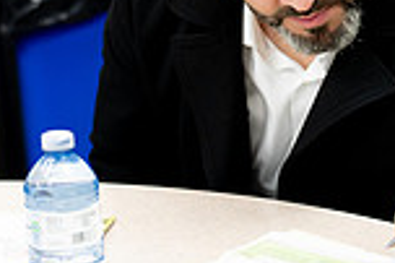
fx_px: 1885
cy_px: 132
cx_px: 491
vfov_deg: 8.0
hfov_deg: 11.7
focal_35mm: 172
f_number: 2.8
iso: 800
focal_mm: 45
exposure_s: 1/160
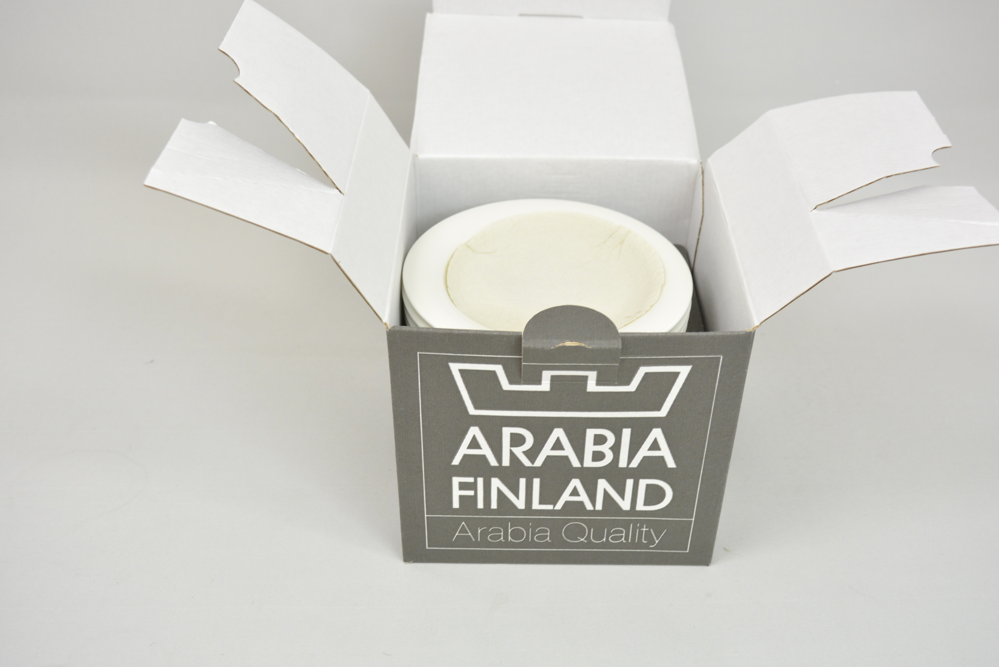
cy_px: 323
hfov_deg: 48.9
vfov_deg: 33.8
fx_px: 1097
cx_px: 518
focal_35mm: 40
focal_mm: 25
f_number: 5.6
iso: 400
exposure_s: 1/4
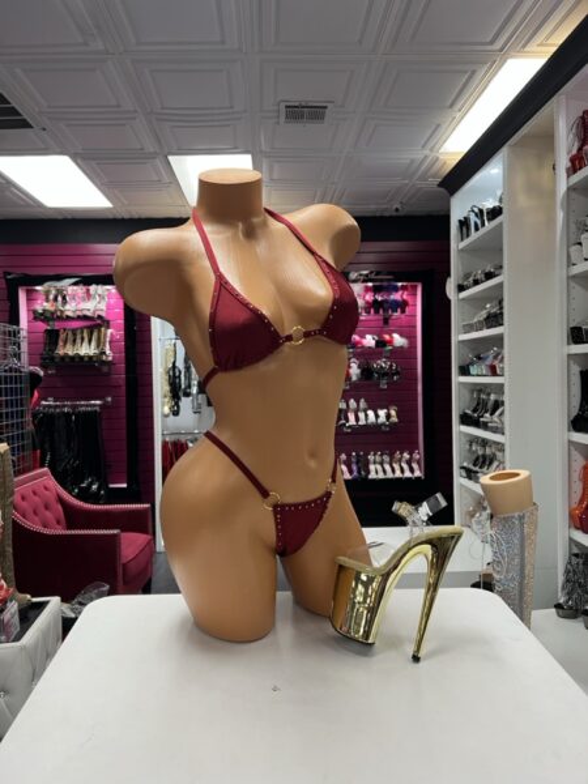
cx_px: 294
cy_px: 392
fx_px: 589
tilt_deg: -1.4
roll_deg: +2.2
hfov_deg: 53.1
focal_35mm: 26
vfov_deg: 67.3
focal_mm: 5.7
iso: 80
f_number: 1.5
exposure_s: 1/60
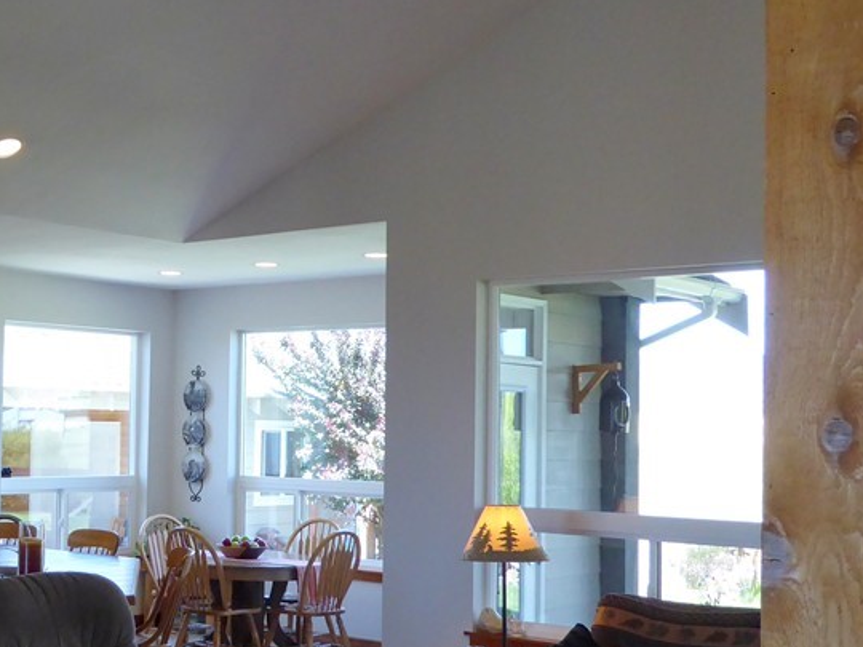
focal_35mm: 55
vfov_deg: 26.5
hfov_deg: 34.3
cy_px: 377
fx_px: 1371
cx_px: 224
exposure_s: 1/125
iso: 400
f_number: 3.5
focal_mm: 5
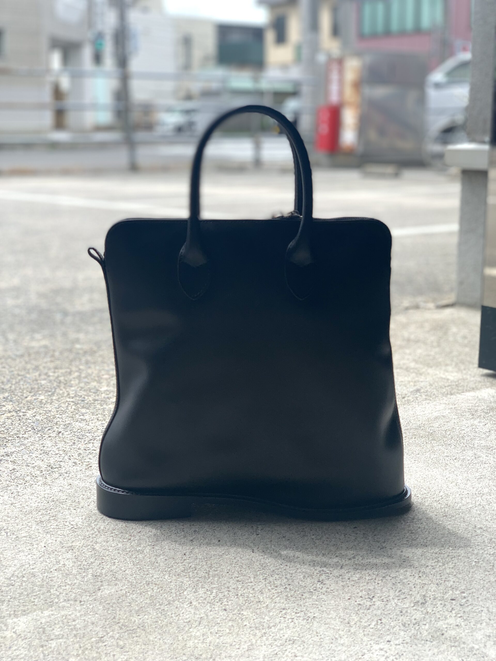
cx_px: 248
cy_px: 330
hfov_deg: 28.0
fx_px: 993
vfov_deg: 36.8
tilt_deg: -10.4
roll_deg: -0.9
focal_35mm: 52
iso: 16
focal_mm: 6
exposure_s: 1/326
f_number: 2.4
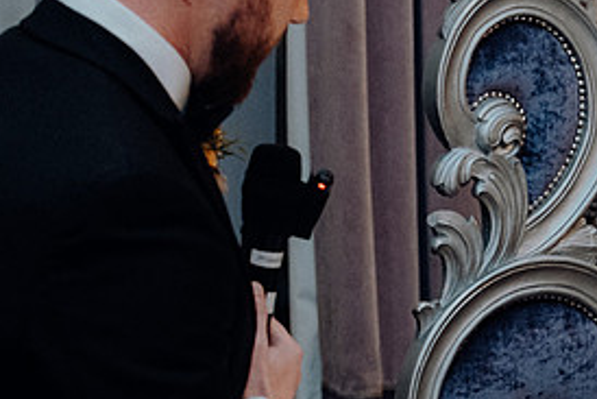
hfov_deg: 12.4
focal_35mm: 165
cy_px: 411
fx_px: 2738
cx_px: 492
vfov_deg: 8.3
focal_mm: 52
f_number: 3.5
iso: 2500
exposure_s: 1/160
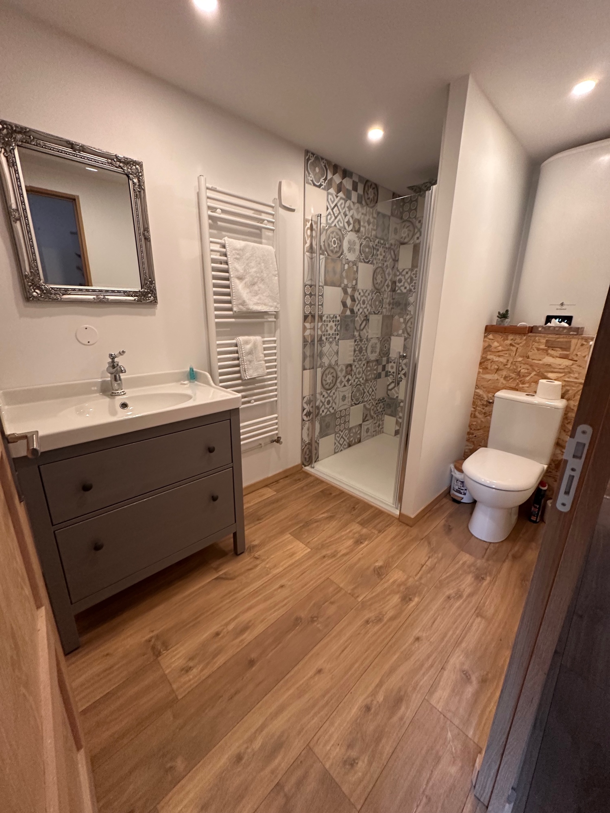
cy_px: 406
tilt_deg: -15.8
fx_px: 329
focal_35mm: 14
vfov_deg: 102.1
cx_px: 305
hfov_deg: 85.7
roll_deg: -0.7
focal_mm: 2.22
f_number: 2.2
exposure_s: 1/78
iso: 320
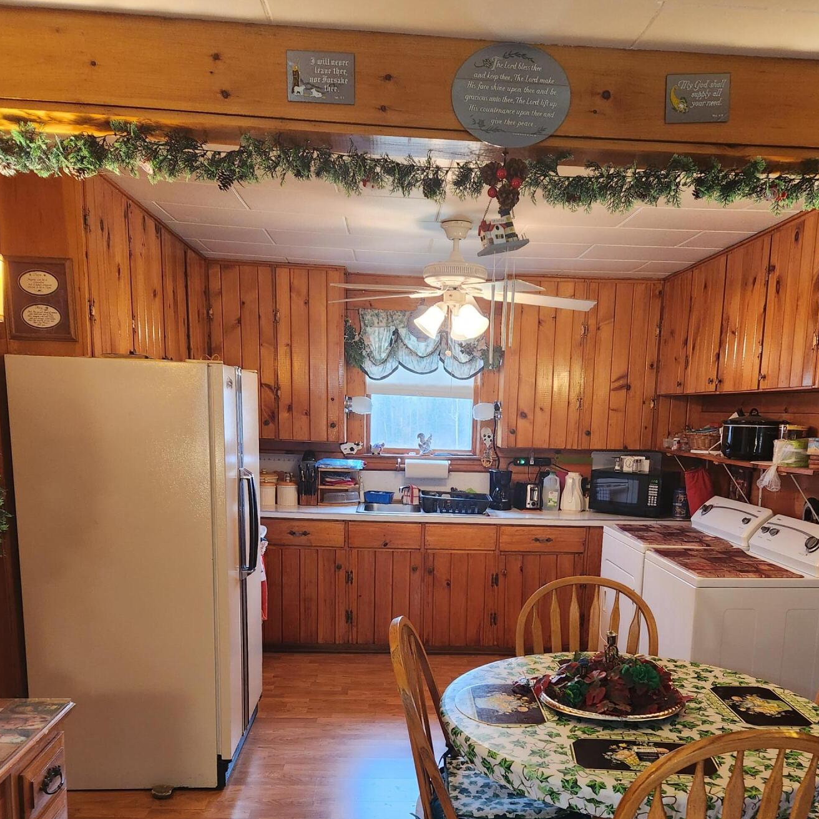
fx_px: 830
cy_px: 563
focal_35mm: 31
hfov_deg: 52.5
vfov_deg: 51.3
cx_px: 443
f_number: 1.8
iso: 500
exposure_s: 1/120
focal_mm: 5.4
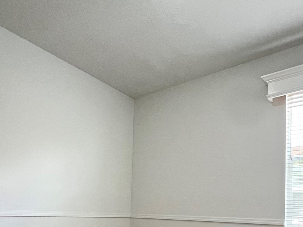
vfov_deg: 44.9
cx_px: 141
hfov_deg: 63.4
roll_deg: -1.9
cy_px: 207
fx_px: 245
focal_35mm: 28
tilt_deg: +0.9
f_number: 1.8
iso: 200
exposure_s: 1/120
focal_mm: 1.57
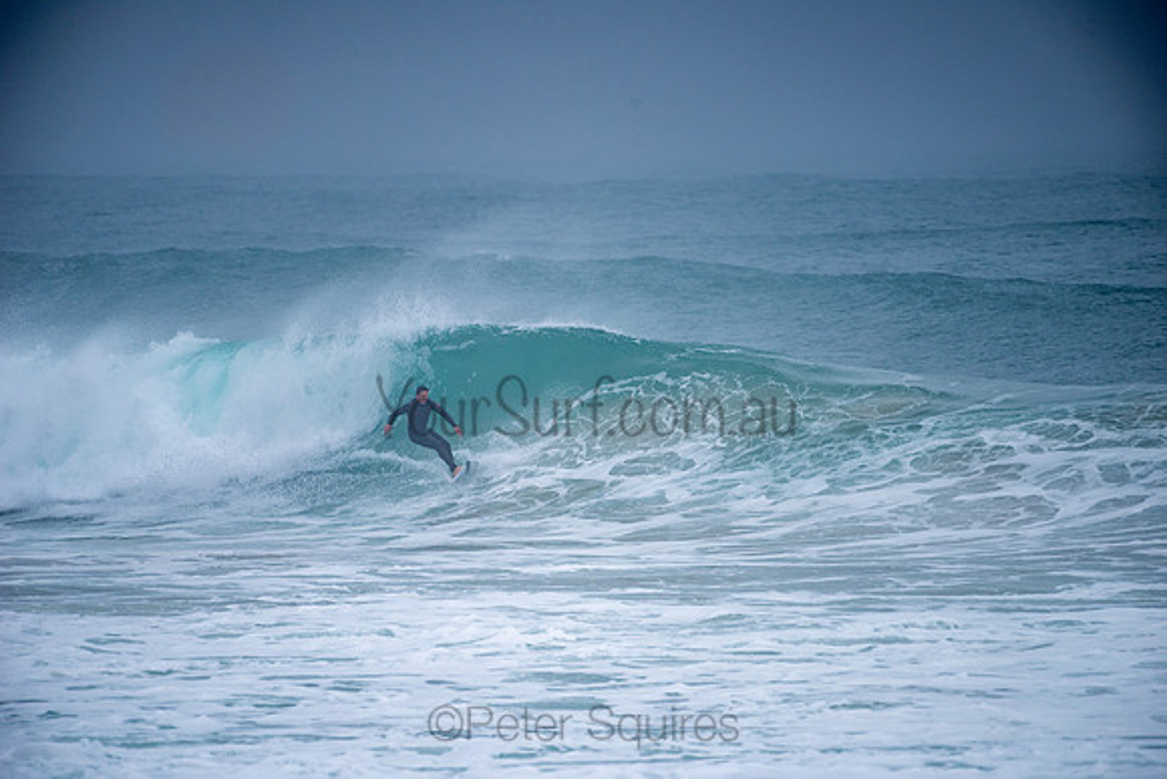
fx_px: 16211
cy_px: 390
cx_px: 584
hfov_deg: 4.1
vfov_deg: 2.8
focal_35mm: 500
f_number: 5.6
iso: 220
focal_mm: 500
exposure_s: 1/1000
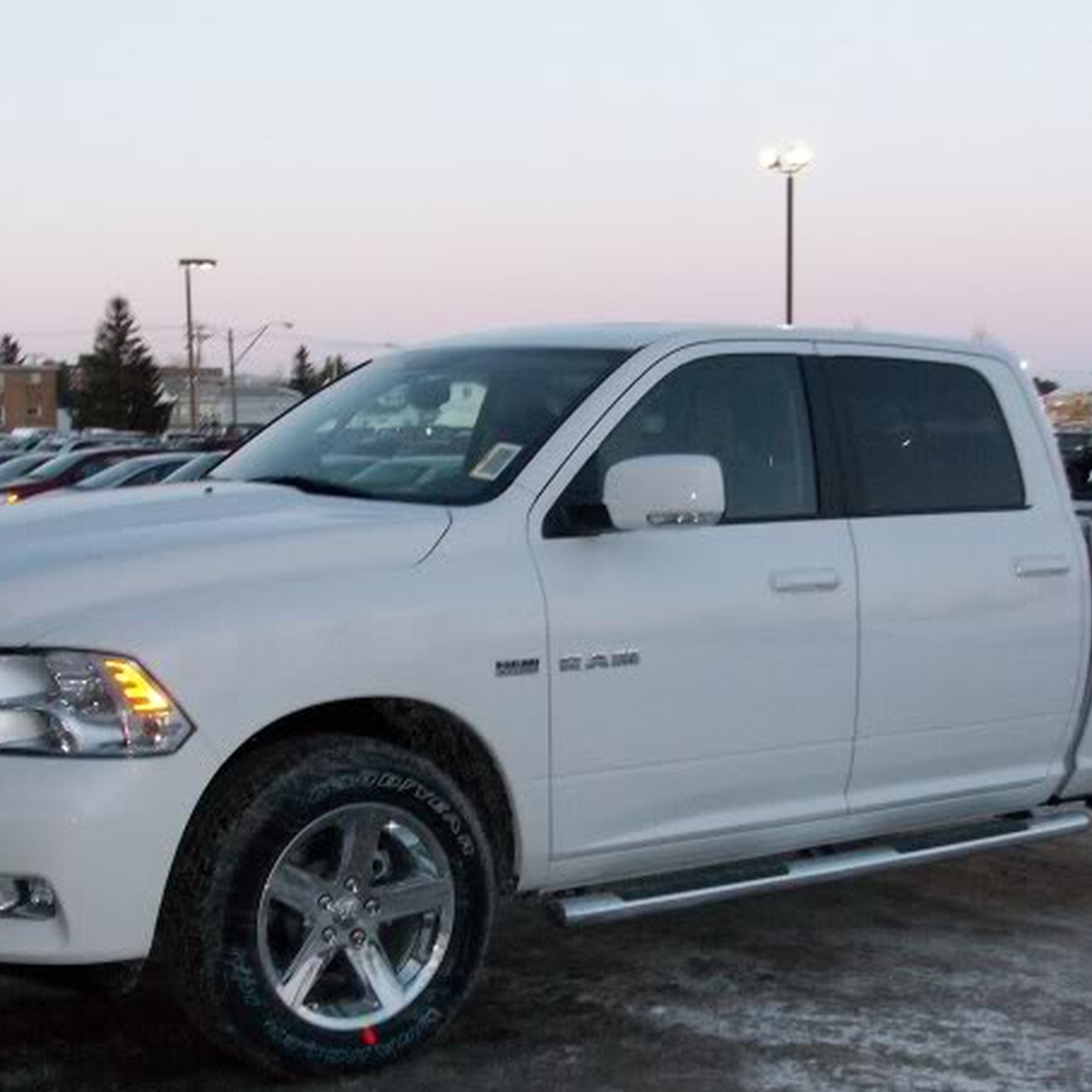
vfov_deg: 32.2
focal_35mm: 53
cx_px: 546
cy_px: 611
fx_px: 1892
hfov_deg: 32.2
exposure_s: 1/85.7
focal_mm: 5.7
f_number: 2.8
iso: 160
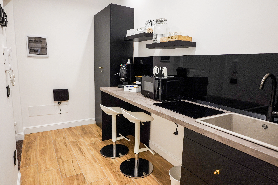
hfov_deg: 76.0
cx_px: 146
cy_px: 94
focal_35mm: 23
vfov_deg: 55.1
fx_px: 178
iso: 500
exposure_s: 1/80
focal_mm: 20
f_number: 2.8
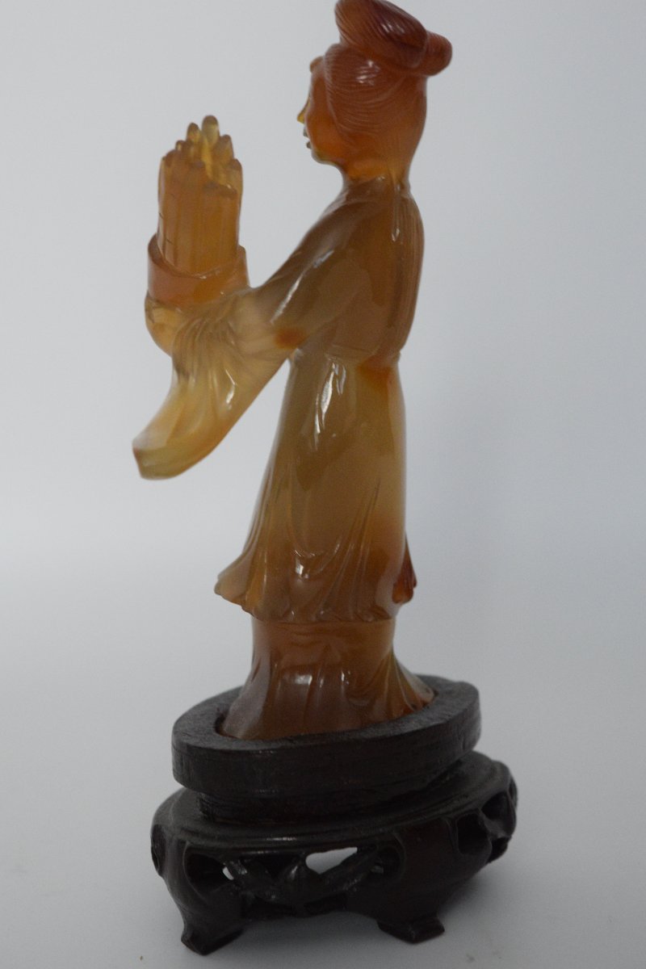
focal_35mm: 72
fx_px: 1938
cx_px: 323
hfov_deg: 18.9
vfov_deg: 28.1
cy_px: 484
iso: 2800
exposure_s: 1/125
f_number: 5.3
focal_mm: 48
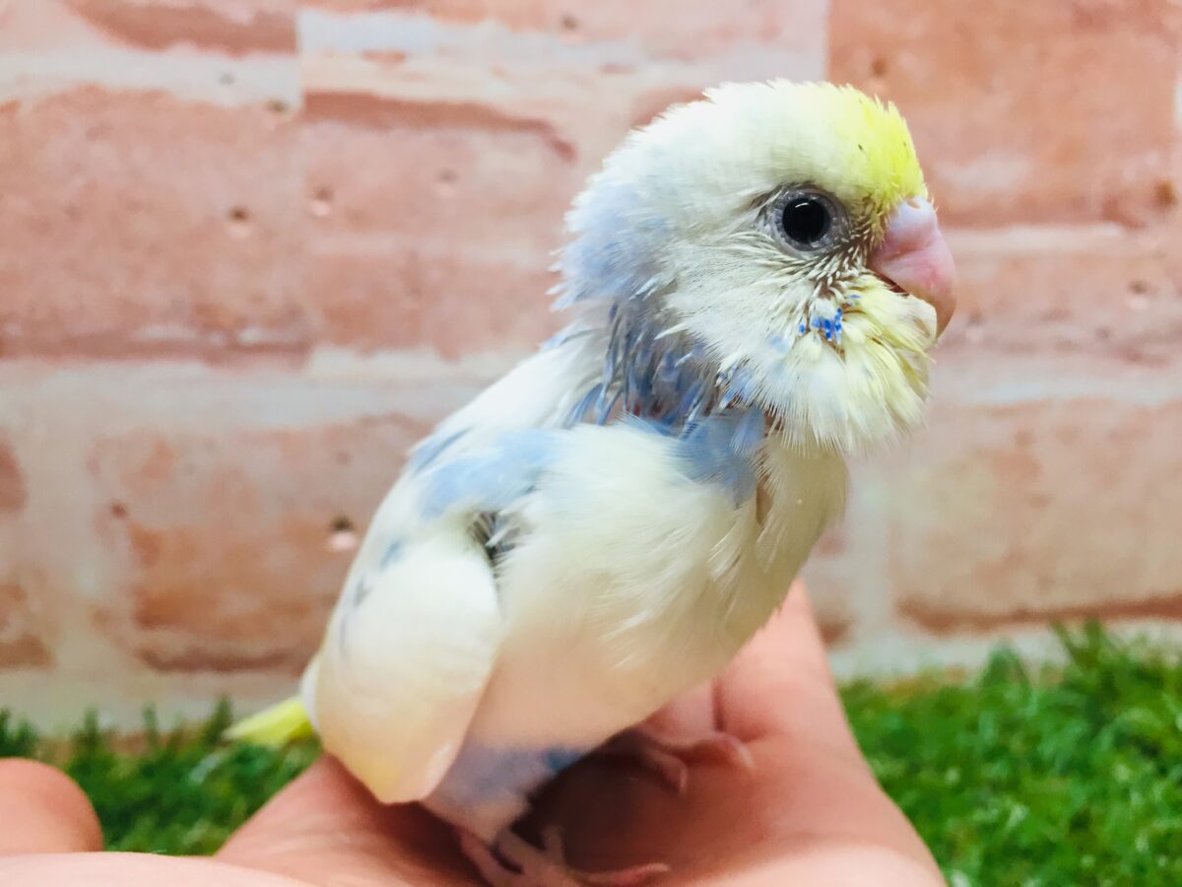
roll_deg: -0.7
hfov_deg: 61.7
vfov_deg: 48.2
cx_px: 591
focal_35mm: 29
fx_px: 990
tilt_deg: -9.5
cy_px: 444
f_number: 2.2
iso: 40
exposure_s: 1/30
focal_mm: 4.15
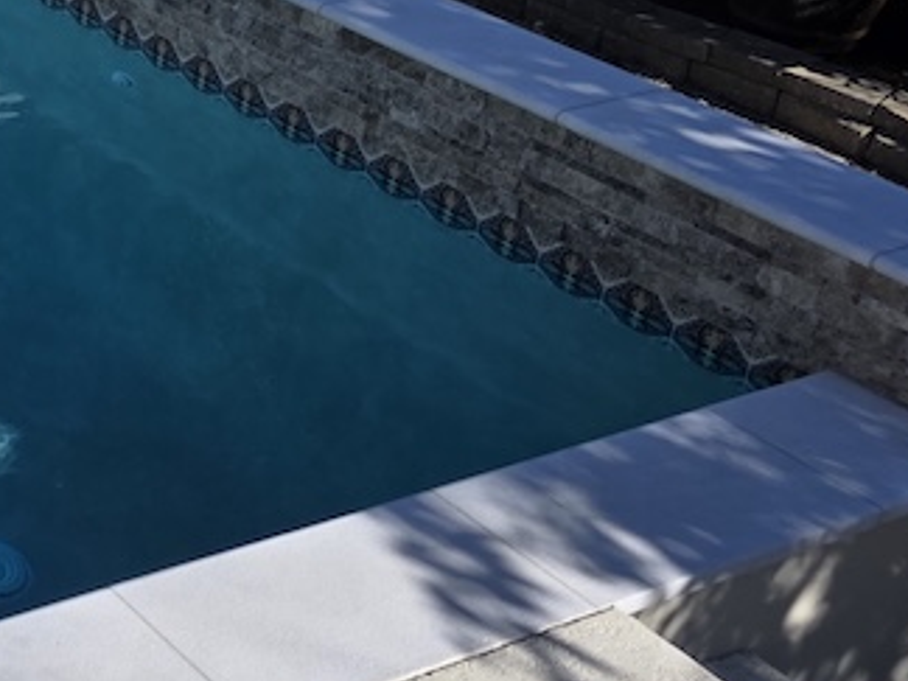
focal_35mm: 71
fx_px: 1862
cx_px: -429
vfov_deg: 20.0
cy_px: -31
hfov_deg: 22.7
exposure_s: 1/6574
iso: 80
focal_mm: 6.3
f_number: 1.7
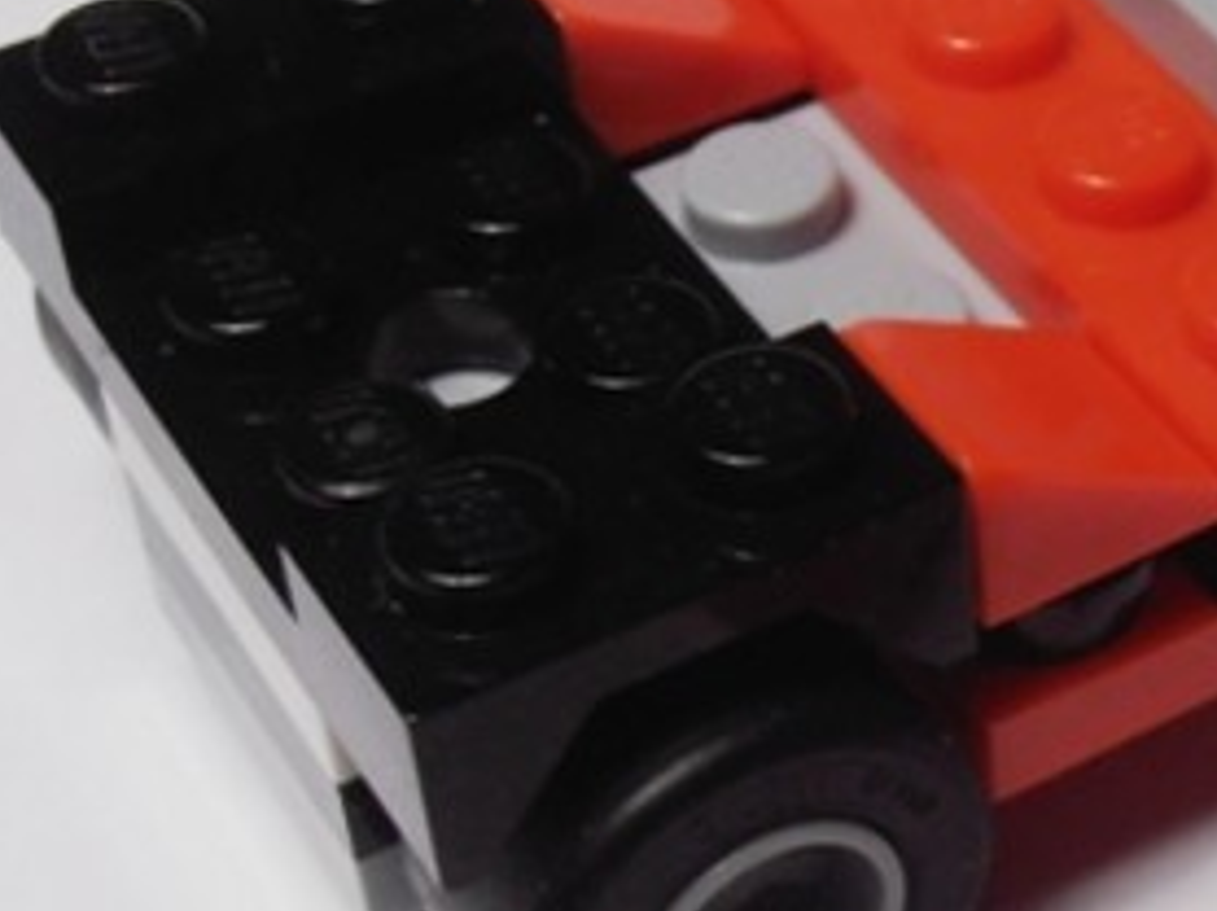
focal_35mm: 120
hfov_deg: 15.8
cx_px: 1445
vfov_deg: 12.3
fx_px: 4215
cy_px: 497
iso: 80
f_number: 3.9
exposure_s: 1/80
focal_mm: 6.61
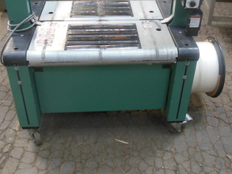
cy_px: 38
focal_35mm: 41
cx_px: 123
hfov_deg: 45.7
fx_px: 275
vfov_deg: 34.2
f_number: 3.2
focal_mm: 4.5
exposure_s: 1/30
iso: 400
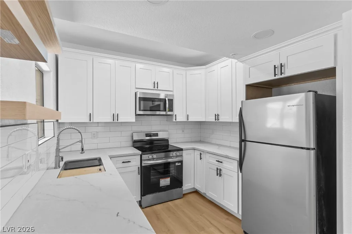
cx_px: 176
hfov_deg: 93.3
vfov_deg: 70.5
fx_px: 166
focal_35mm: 17
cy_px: 117
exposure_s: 1/2
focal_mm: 17
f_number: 8
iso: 400
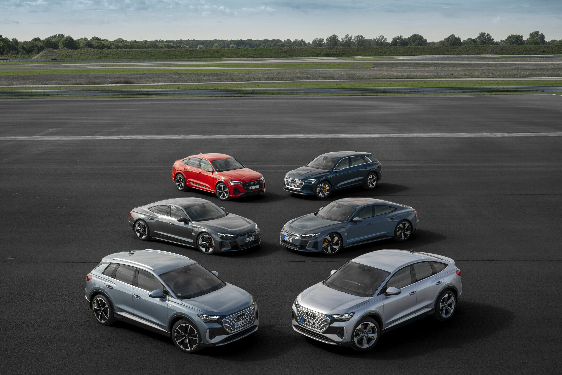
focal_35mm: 50
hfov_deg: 39.6
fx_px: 781
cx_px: 281
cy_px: 188
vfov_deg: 27.0
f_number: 11
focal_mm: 50
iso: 100
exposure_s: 1/50
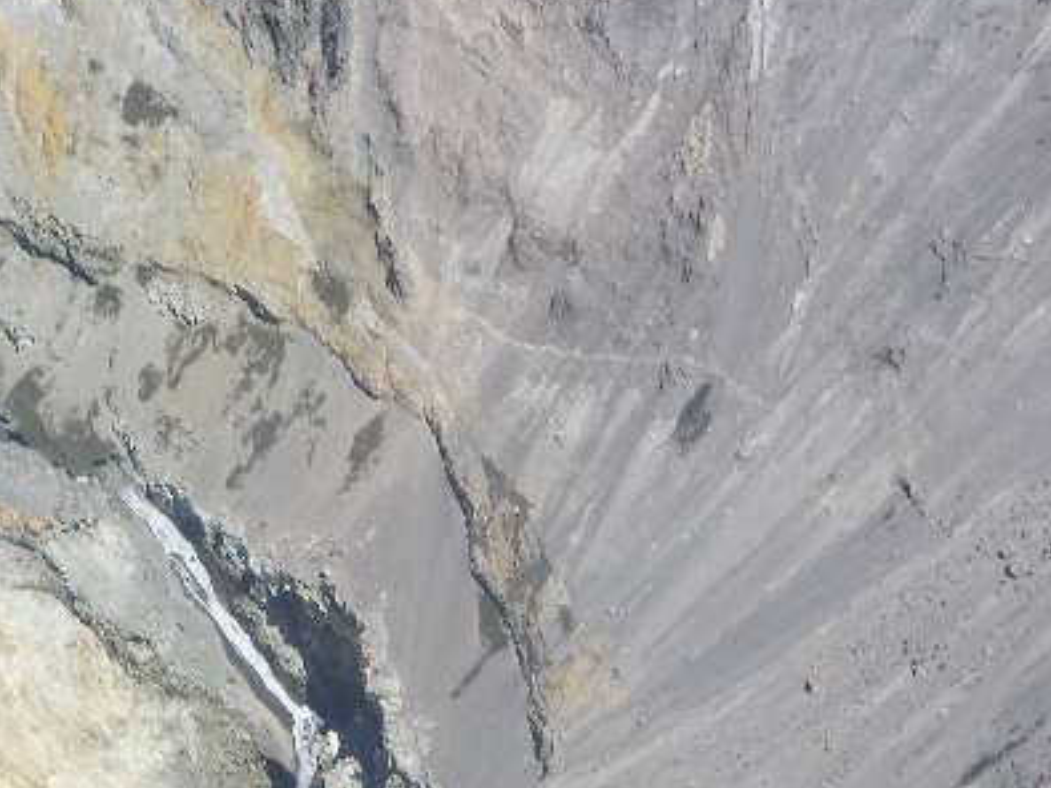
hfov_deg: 8.7
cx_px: 333
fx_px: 6890
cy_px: 559
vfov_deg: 6.5
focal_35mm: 227
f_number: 5.4
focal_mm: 34.7
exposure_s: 1/238
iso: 50
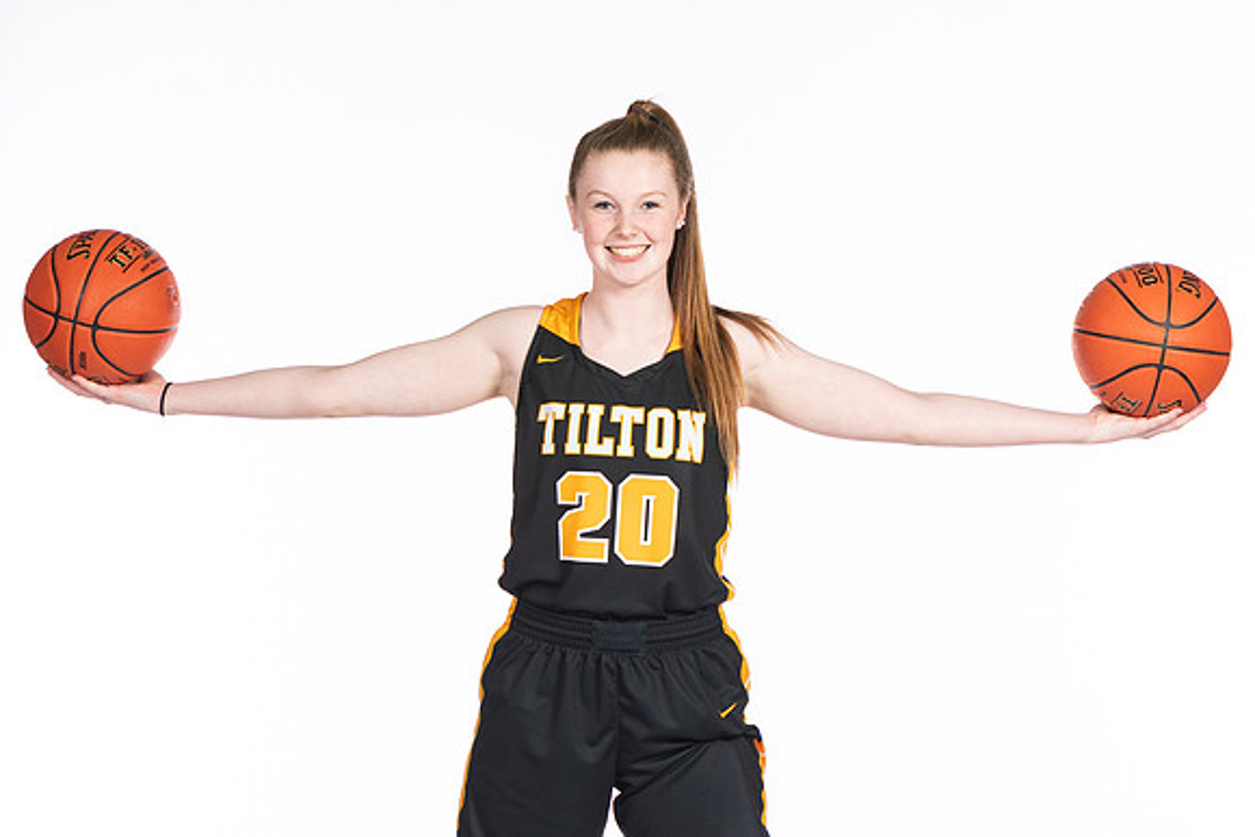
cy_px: 264
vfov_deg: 9.3
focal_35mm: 147
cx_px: 629
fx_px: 5123
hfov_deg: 14.0
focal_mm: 70
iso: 100
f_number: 5
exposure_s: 1/100
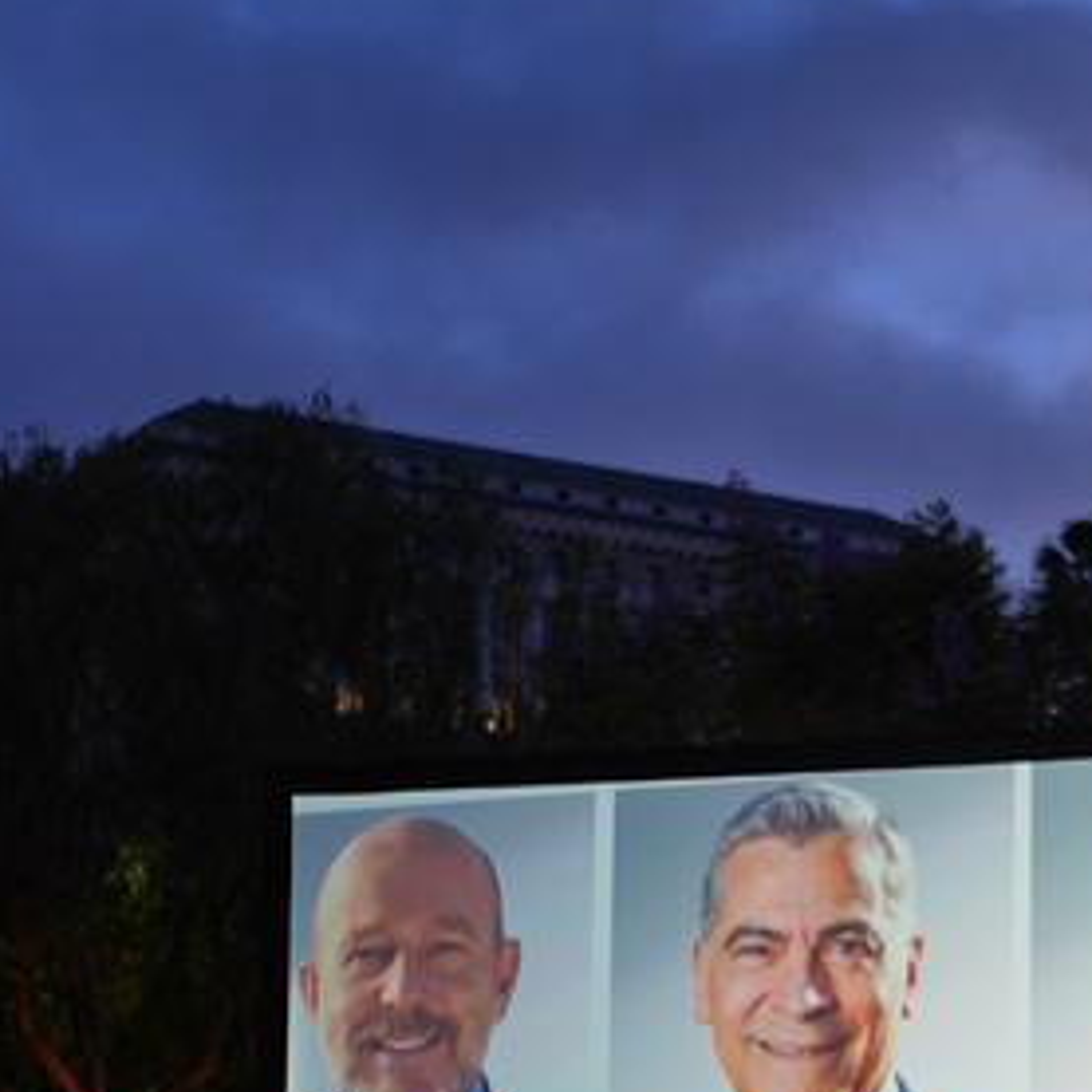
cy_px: 1045
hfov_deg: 15.6
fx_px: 3926
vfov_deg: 15.6
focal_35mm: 110
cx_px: 1025
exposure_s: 1/320
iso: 250
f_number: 1.4
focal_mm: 35
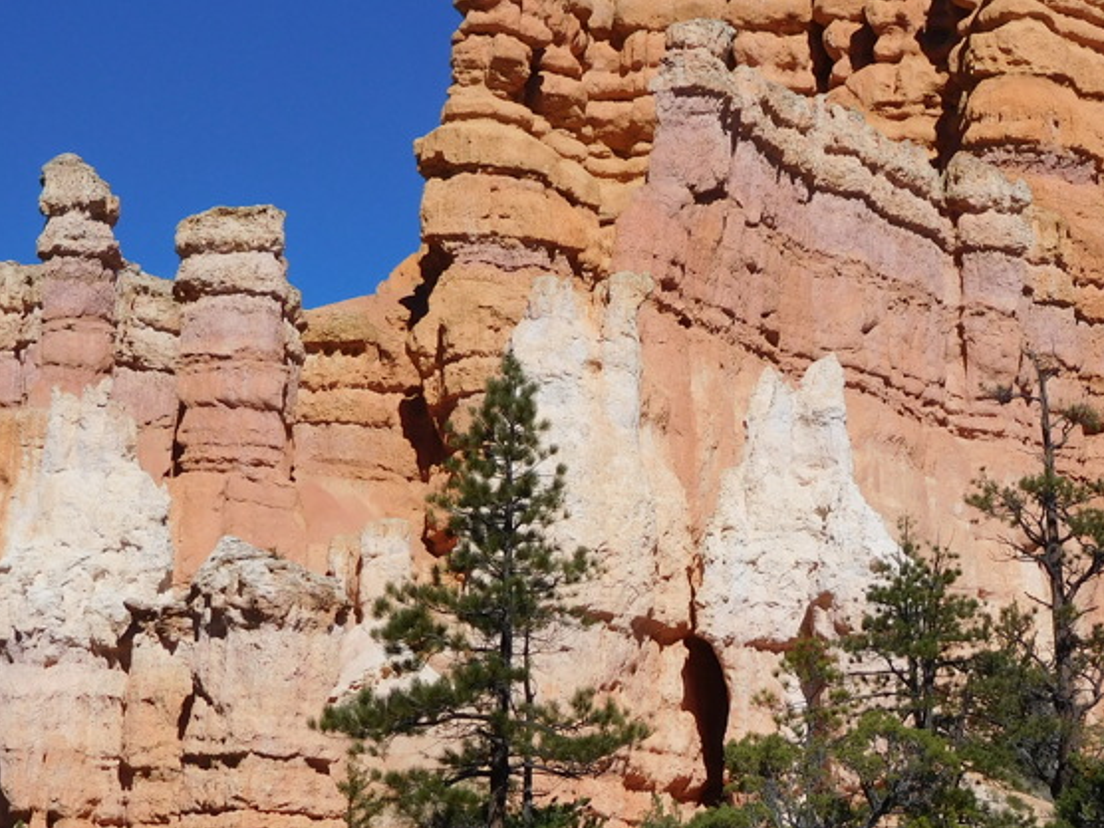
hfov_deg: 20.4
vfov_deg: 15.4
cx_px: 698
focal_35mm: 96
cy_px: 413
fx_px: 3062
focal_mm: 8.9
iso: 125
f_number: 8.2
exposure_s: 1/500
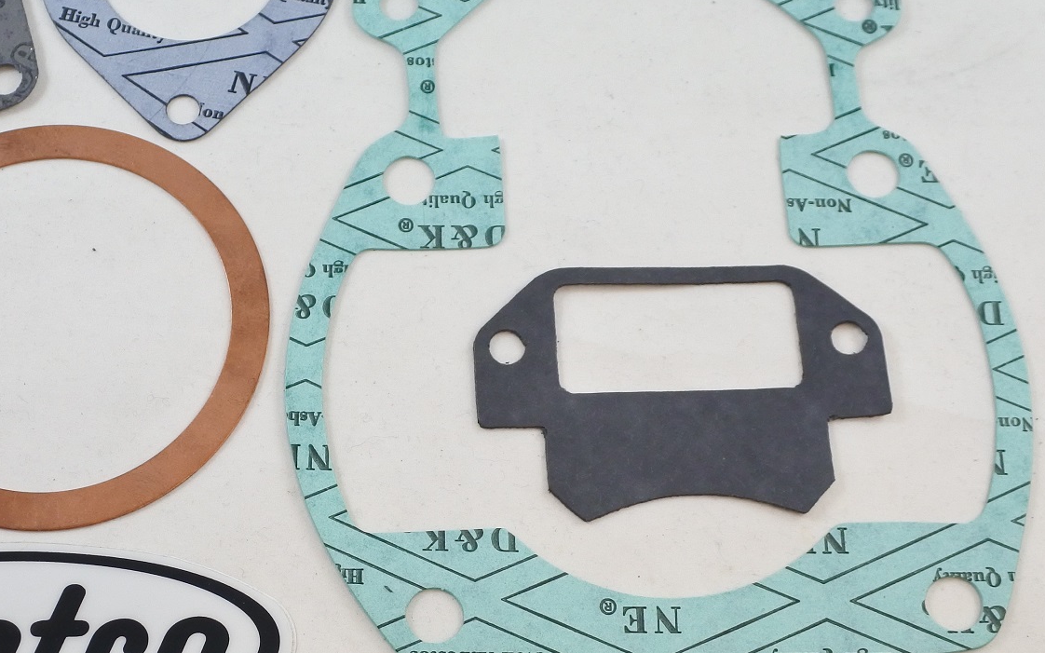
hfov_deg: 43.8
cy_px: 286
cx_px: 358
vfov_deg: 28.6
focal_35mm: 45
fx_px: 1281
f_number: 3.8
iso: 400
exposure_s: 1/160
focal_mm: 11.4
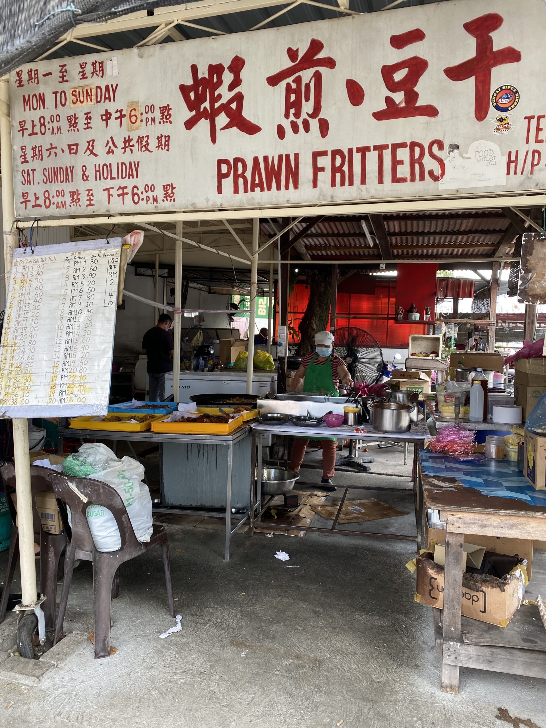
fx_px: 547
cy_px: 364
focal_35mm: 26
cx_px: 273
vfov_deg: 67.3
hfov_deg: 53.1
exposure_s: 1/122
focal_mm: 4.25
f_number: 1.8
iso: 40
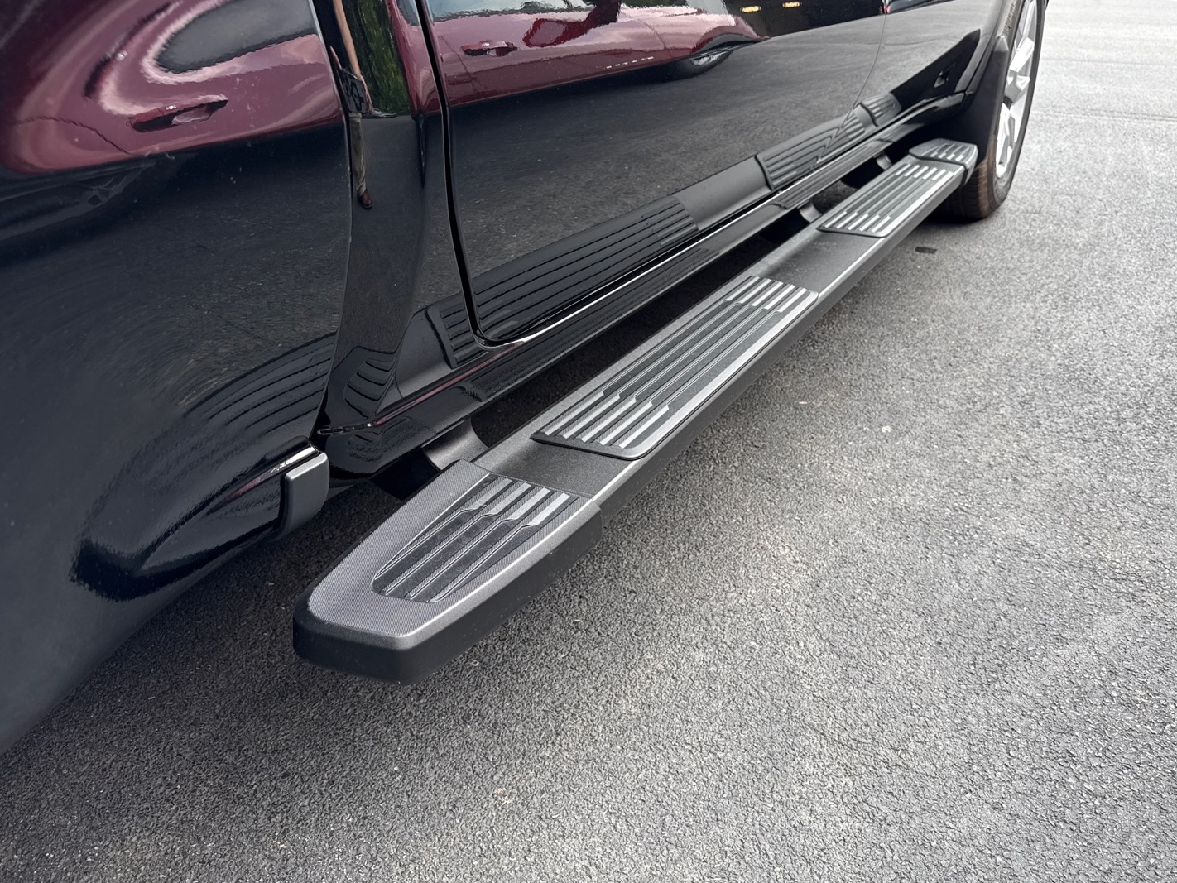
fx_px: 918
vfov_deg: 51.4
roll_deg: +1.3
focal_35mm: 27
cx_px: 653
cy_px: 437
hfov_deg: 65.1
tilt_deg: -27.5
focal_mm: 6.76
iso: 80
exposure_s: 1/484
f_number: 1.78
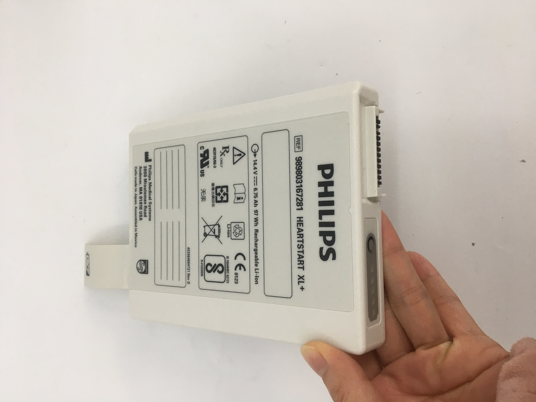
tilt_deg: -87.3
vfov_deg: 48.2
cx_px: 268
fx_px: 449
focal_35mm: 29
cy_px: 201
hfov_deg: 61.7
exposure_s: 1/33
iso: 32
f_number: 2.2
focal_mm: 4.15
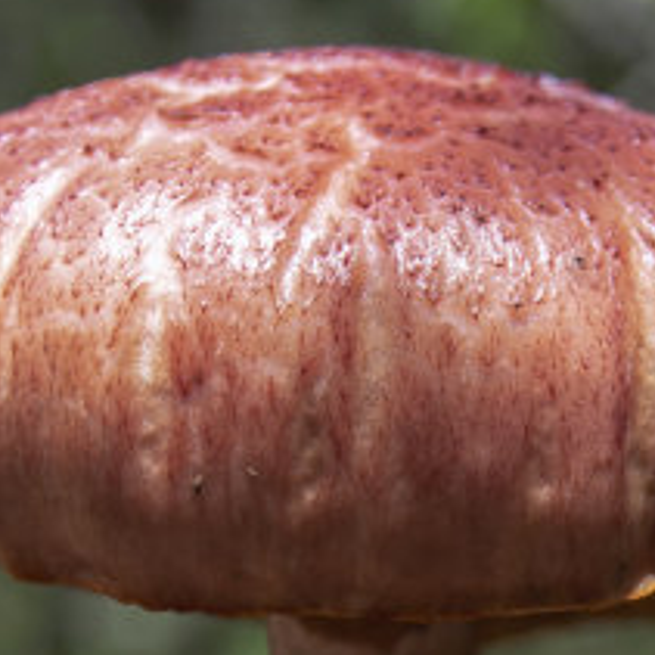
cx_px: 596
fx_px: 4710
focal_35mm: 220
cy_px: 517
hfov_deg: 7.9
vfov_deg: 7.9
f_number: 6
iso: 200
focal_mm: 43
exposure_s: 1/400
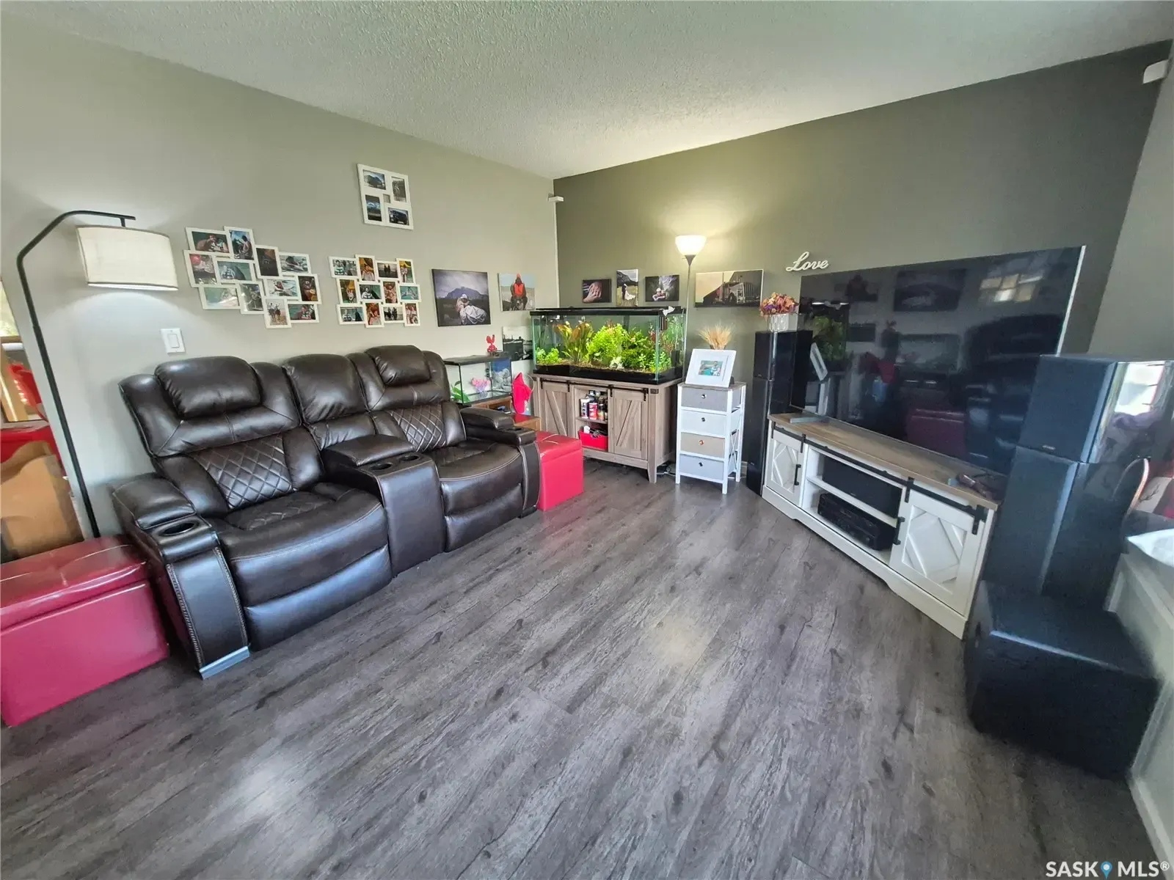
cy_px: 440
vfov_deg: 89.9
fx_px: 441
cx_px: 587
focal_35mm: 13
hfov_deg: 106.2
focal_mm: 1.74
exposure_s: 1/60
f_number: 2.2
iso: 1250
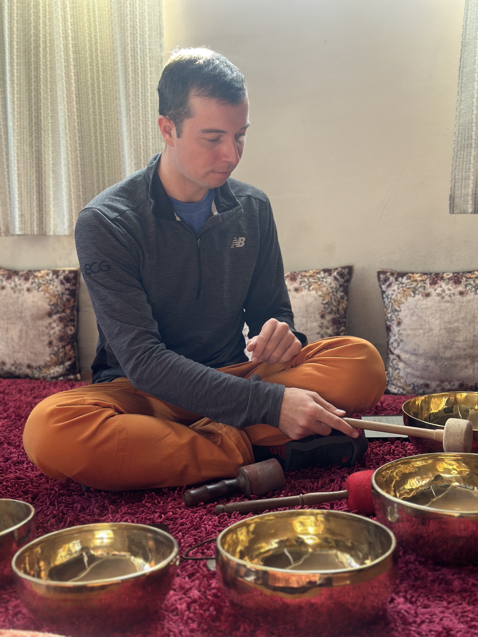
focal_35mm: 48
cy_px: 318
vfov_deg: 39.7
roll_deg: +3.0
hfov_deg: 30.3
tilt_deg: -8.1
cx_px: 239
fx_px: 884
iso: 125
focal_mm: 6.86
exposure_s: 1/116
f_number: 1.78
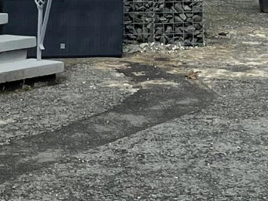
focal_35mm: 151
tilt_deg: +13.9
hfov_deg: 13.1
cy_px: -380
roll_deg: +0.6
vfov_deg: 8.4
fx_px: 1169
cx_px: 164
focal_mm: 4.2
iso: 32
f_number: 1.6
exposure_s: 1/2618
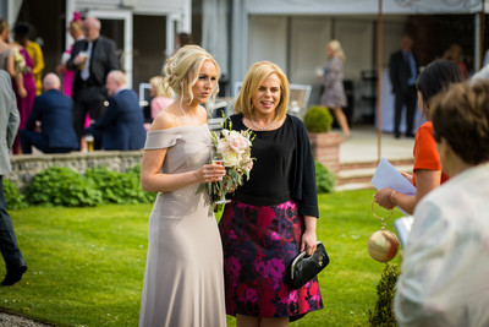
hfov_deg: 20.4
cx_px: 244
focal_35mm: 100
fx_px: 1359
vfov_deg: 13.7
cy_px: 164
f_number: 2.8
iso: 160
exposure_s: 1/1000
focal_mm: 100
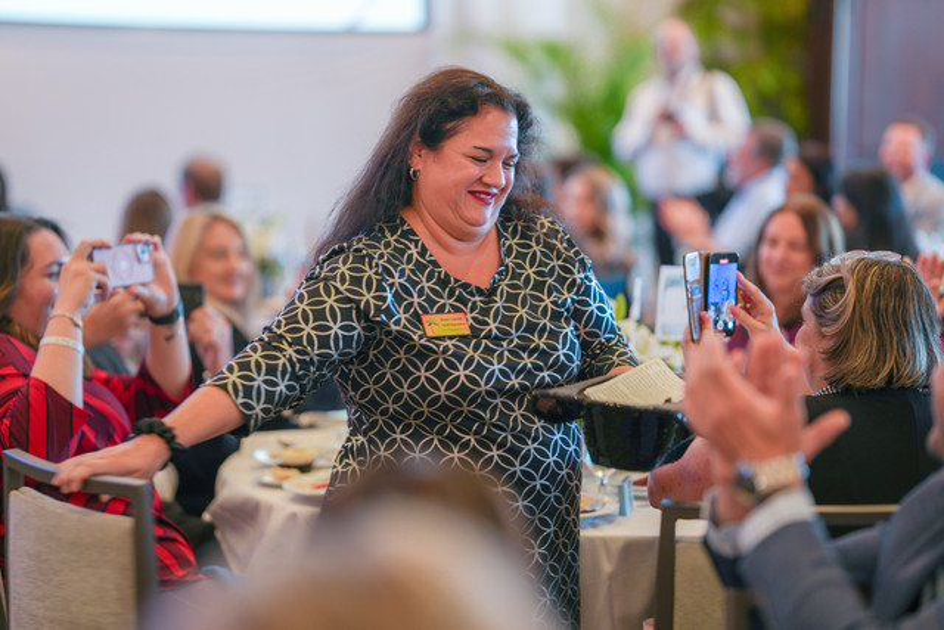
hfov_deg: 23.9
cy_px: 315
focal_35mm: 85
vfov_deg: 16.1
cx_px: 472
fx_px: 2229
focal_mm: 85
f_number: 1.6
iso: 320
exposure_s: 1/80
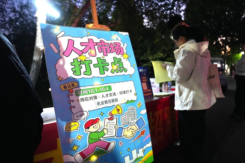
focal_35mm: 26
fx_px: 177
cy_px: 83
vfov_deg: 49.6
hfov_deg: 69.3
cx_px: 131
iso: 10000
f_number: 2.8
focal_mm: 24
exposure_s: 1/160
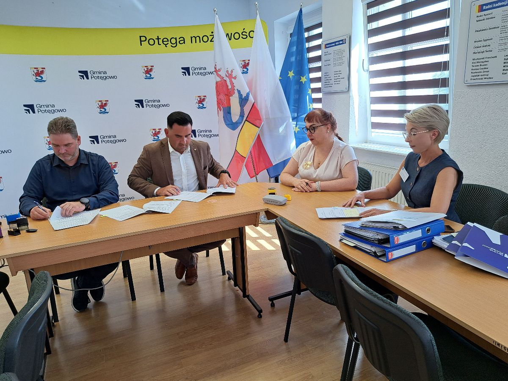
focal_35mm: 24
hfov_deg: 71.6
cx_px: 254
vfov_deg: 56.8
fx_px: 352
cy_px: 190
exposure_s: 1/50
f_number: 1.8
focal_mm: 5.23
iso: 50
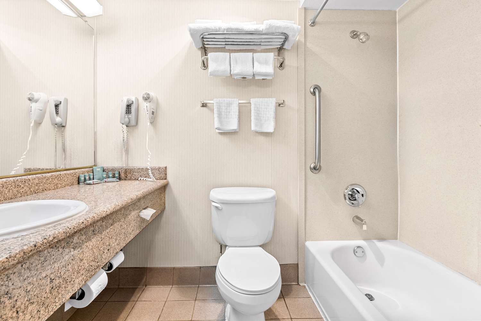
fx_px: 227
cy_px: 160
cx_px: 240
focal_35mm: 17
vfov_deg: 70.4
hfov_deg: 93.3
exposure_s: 1/6
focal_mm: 17
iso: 400
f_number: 8
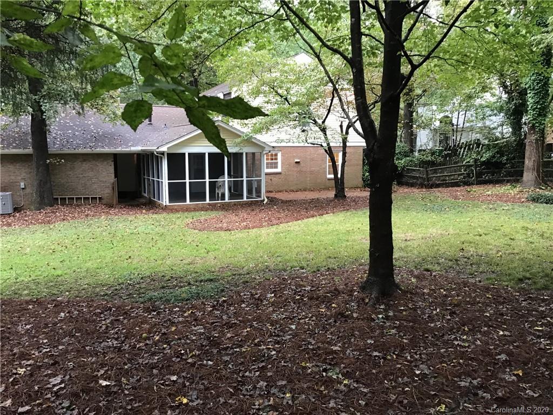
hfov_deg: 58.4
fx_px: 495
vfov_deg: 45.4
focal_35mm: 31
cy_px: 208
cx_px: 276
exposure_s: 1/30
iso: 80
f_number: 2.4
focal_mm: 3.3
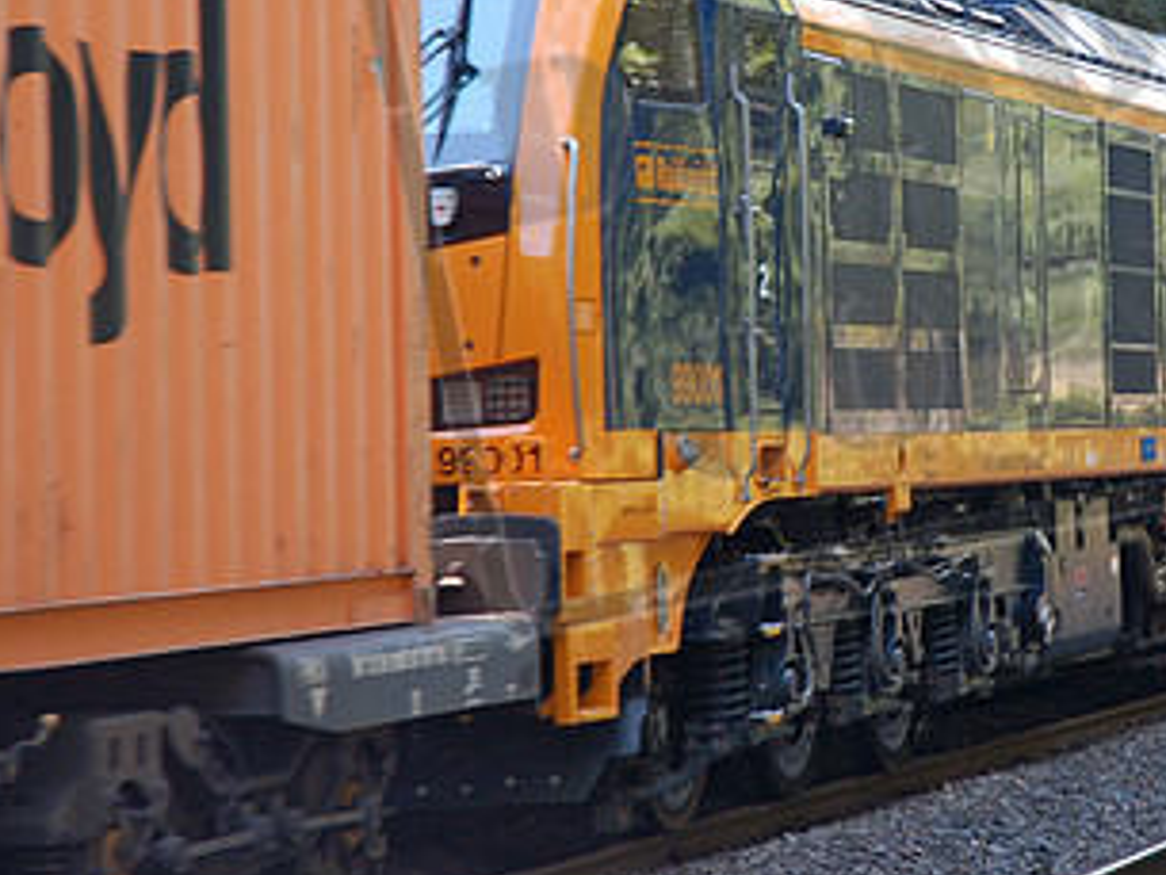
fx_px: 5729
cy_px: 199
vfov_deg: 8.7
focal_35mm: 170
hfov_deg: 11.6
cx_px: 910
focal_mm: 62
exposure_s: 1/200
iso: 400
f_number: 4.5
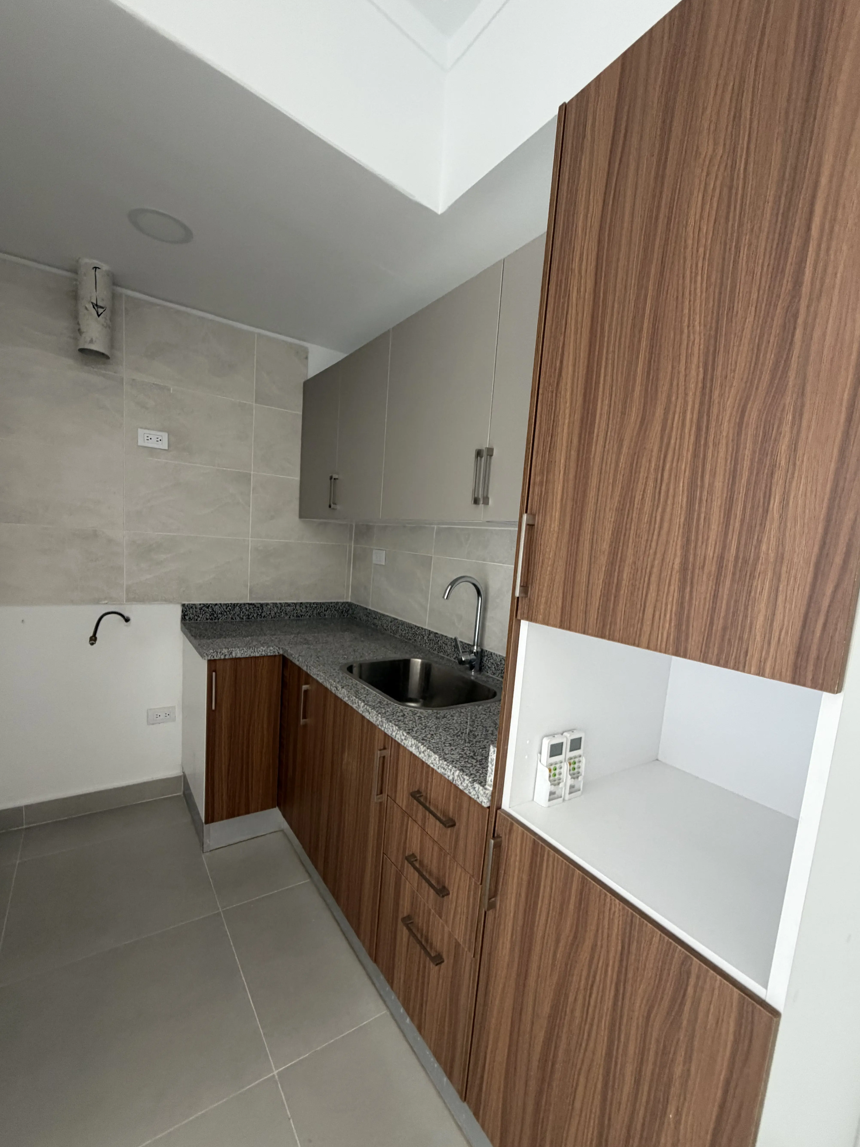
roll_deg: -5.1
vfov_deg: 98.1
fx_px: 497
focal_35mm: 15
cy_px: 602
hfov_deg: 81.7
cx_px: 419
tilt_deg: -5.8
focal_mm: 2.22
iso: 320
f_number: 2.2
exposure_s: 1/69
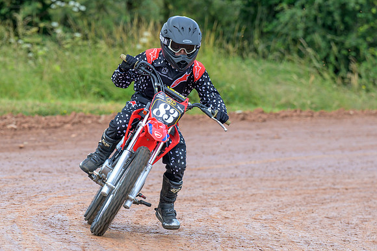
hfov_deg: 6.1
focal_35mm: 338
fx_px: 3542
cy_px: 136
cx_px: 198
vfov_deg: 4.1
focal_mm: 200
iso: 180
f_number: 5
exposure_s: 1/320
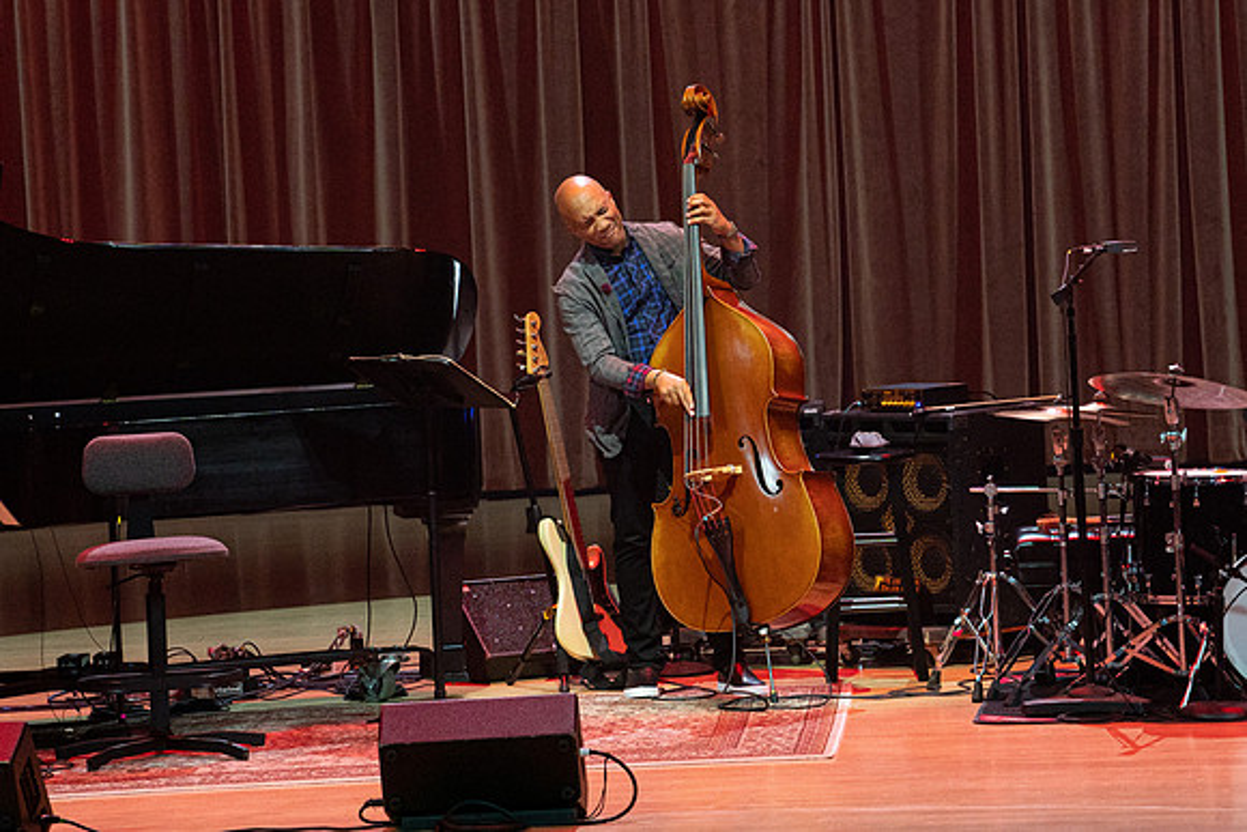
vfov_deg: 4.6
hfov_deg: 6.9
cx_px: 693
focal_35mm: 301
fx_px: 10416
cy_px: 265
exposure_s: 1/250
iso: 2500
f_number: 5.6
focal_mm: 200
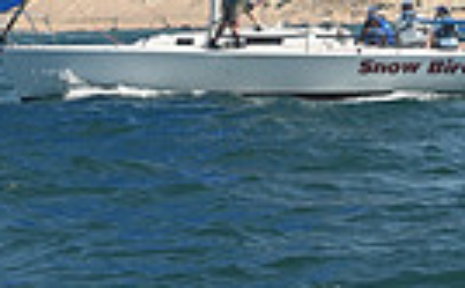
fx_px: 3919
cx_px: 40
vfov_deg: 4.0
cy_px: -642
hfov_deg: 6.8
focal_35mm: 310
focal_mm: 70
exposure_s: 1/1000
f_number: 8
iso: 320
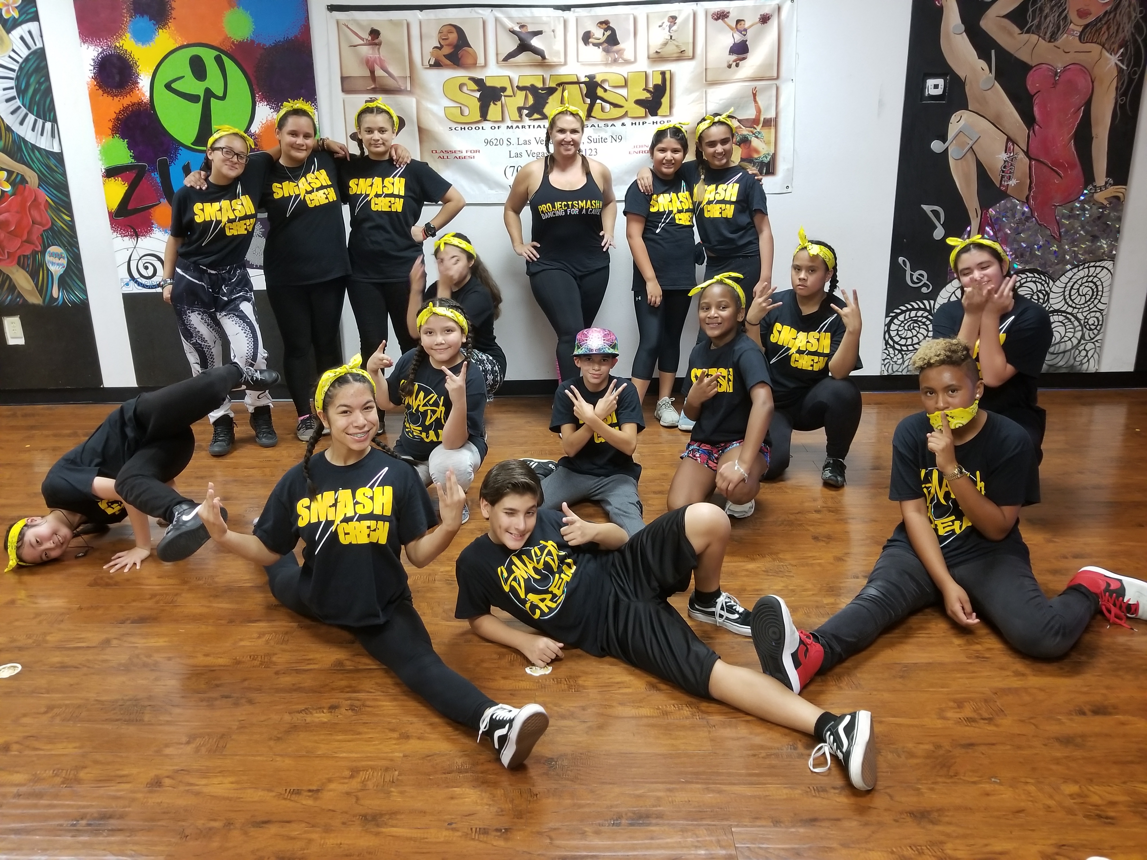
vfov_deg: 53.1
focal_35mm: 26
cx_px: 574
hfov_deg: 67.3
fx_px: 862
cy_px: 430
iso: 200
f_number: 1.7
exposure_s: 1/20
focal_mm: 4.25
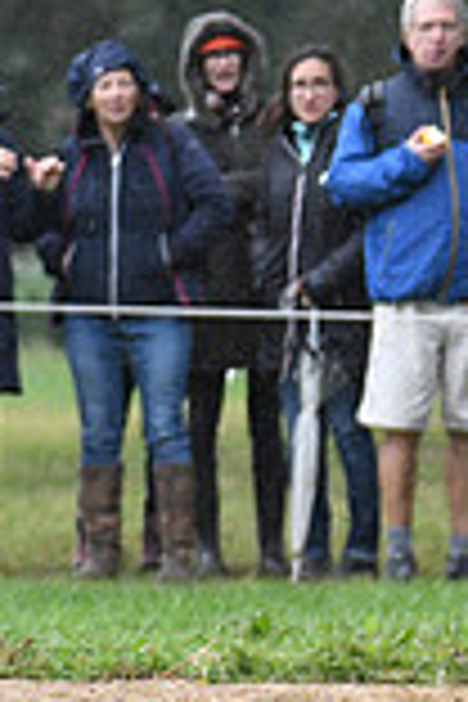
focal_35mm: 1336
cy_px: -83
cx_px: 1094
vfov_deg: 1.5
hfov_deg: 1.0
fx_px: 26050
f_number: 4.5
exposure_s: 1/1250
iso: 2000
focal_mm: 240
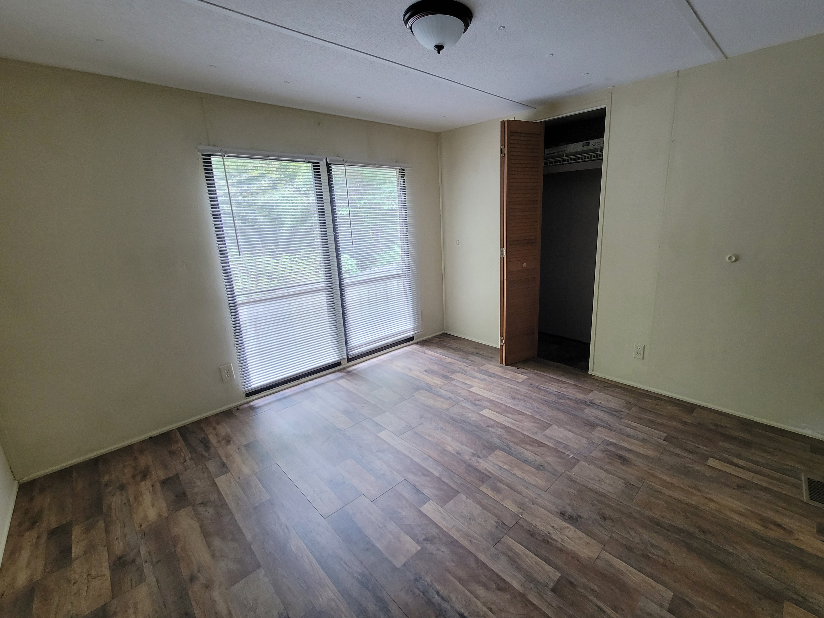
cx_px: 442
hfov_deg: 101.9
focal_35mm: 14
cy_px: 309
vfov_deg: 85.7
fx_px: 333
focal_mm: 2.2
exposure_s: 1/60
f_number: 2.2
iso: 200
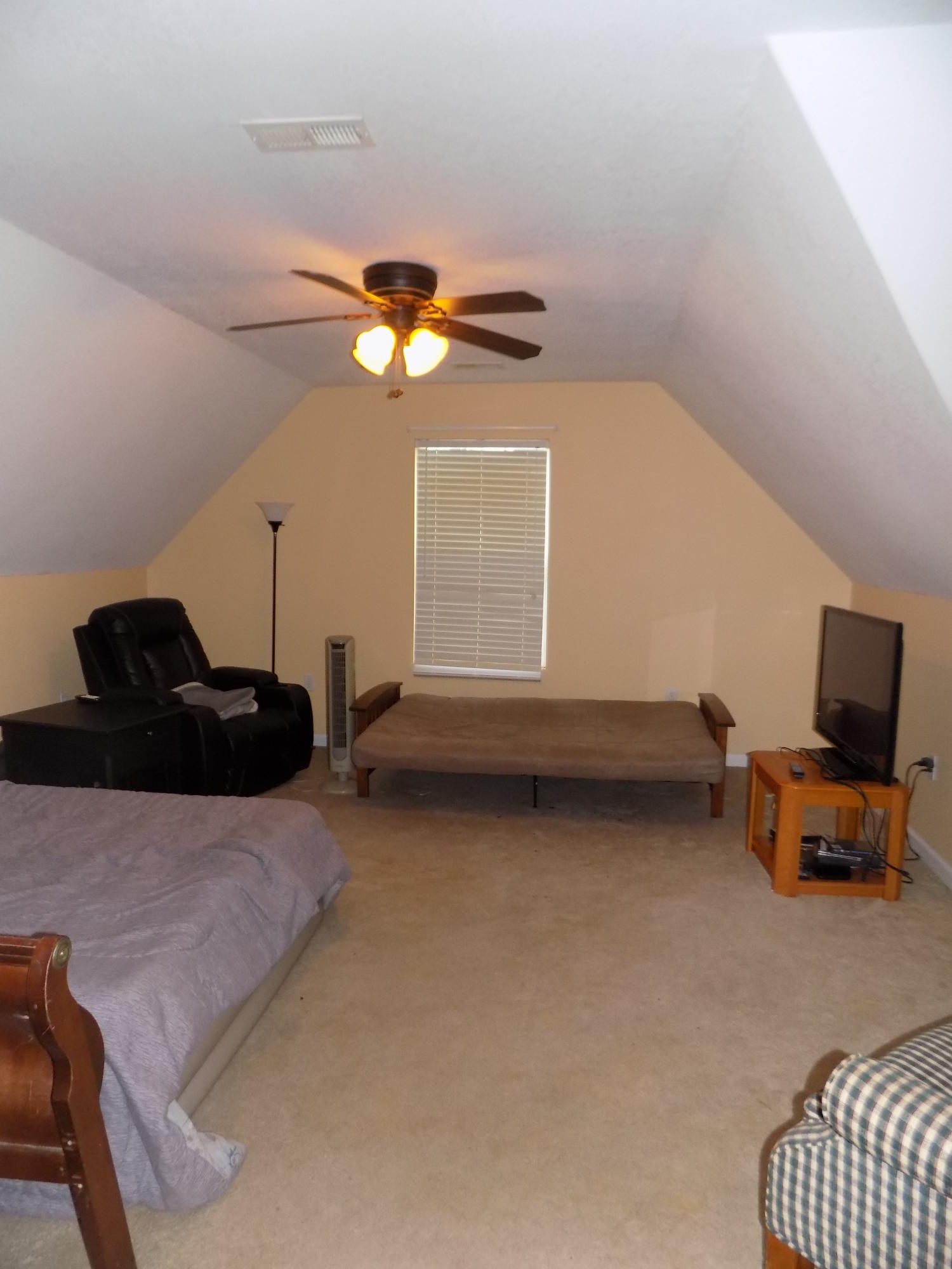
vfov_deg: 73.9
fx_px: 843
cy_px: 634
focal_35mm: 23
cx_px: 476
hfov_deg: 58.9
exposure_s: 1/30
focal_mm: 4
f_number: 3.1
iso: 200
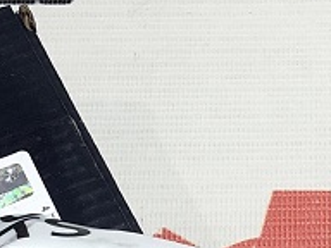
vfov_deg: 9.8
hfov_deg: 13.2
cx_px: 288
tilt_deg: -60.1
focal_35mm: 149
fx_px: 1425
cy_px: 332
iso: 40
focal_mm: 4
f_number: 1.8
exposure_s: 1/100
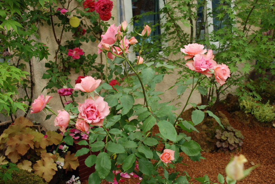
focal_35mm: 45
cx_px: 138
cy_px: 92
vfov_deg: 30.0
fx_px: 344
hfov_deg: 43.5
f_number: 7.1
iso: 800
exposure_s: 1/200
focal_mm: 30
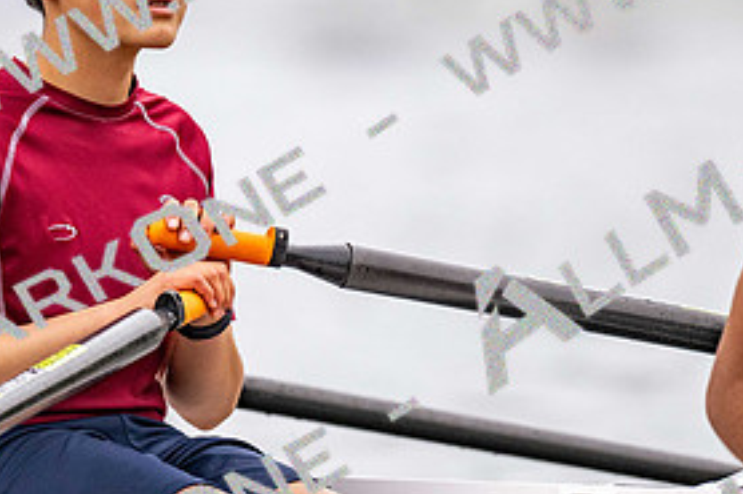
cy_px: 140
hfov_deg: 1.6
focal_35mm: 1253
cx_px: 246
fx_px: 25844
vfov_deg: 1.1
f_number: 4
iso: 900
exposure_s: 1/2500
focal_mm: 600
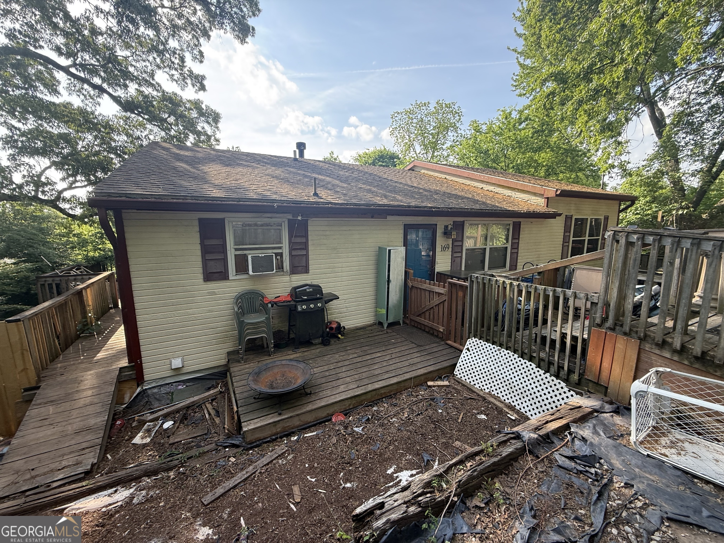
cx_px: 362
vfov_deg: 85.7
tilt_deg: -8.1
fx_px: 293
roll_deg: +0.2
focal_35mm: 14
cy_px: 272
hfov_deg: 102.1
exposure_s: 1/296
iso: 64
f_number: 2.2
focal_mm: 2.22
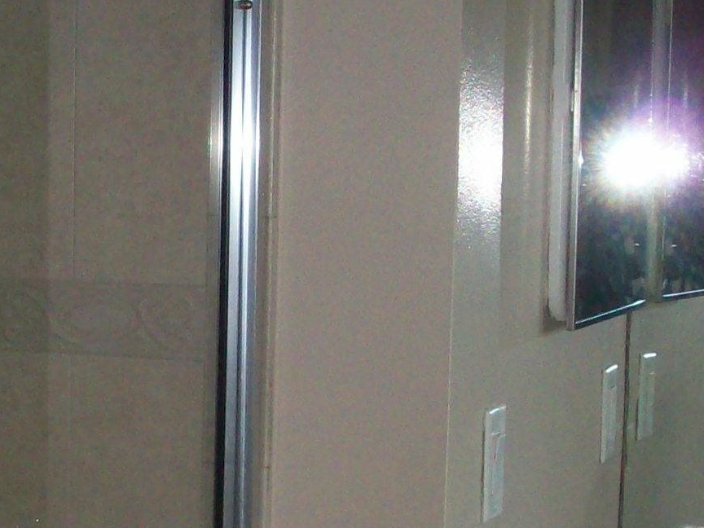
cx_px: 24
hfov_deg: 17.4
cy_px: 547
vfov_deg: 13.1
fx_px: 2257
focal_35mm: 111
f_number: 2.8
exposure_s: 1/64
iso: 160
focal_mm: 6.2
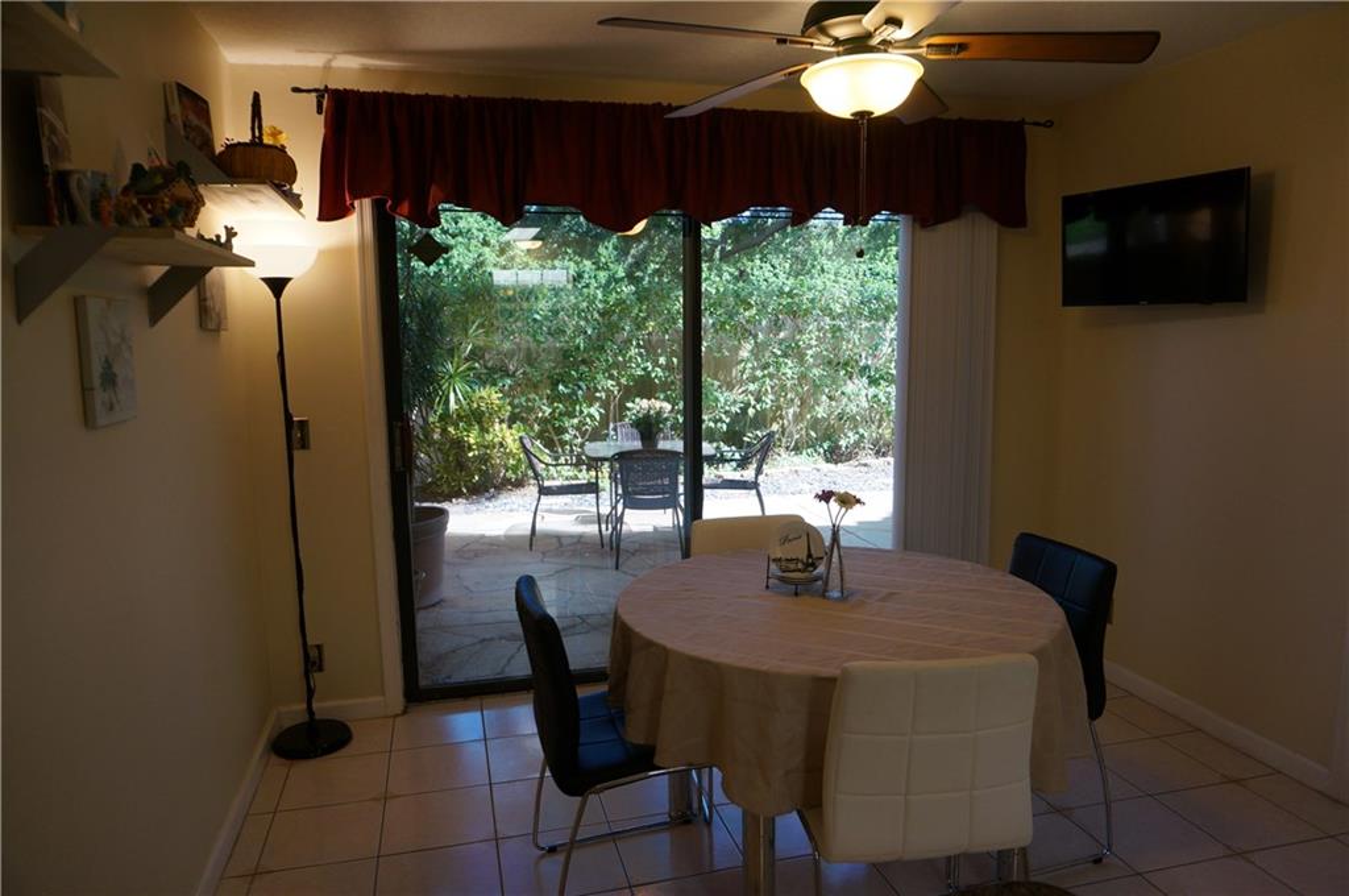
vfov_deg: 53.0
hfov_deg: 73.8
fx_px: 898
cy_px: 448
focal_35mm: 24
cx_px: 674
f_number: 4
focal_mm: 16
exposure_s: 1/60
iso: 250
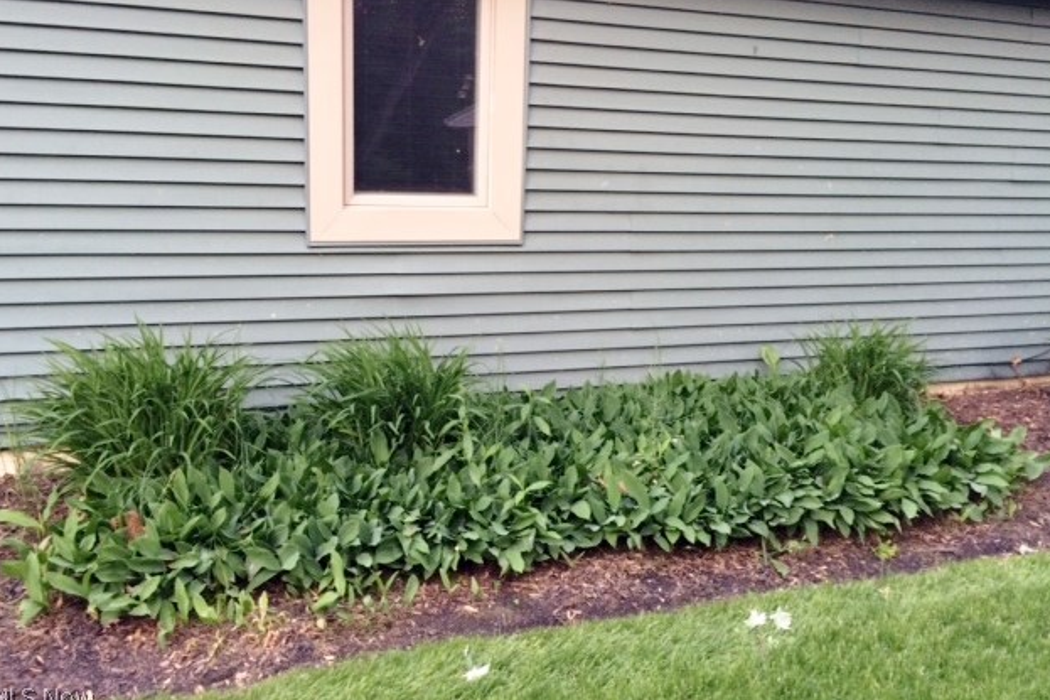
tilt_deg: -8.1
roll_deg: -1.9
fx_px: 904
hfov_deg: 60.3
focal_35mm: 31
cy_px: 310
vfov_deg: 42.2
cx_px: 522
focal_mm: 4.15
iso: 125
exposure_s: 1/30
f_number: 2.2
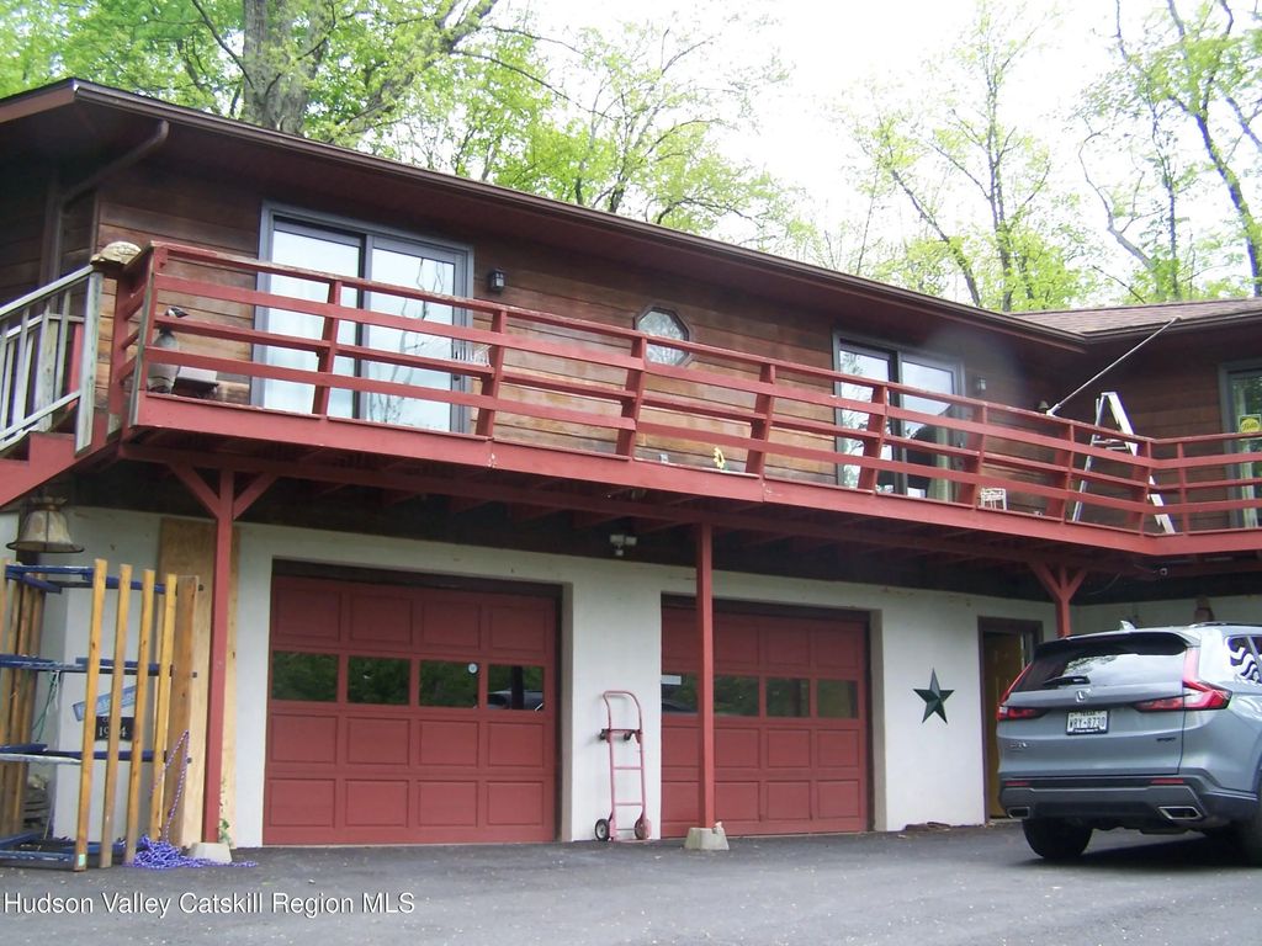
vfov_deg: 37.7
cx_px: 631
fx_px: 1385
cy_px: 473
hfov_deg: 49.0
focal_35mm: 38
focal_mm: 6.3
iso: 80
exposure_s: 1/200
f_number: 2.8
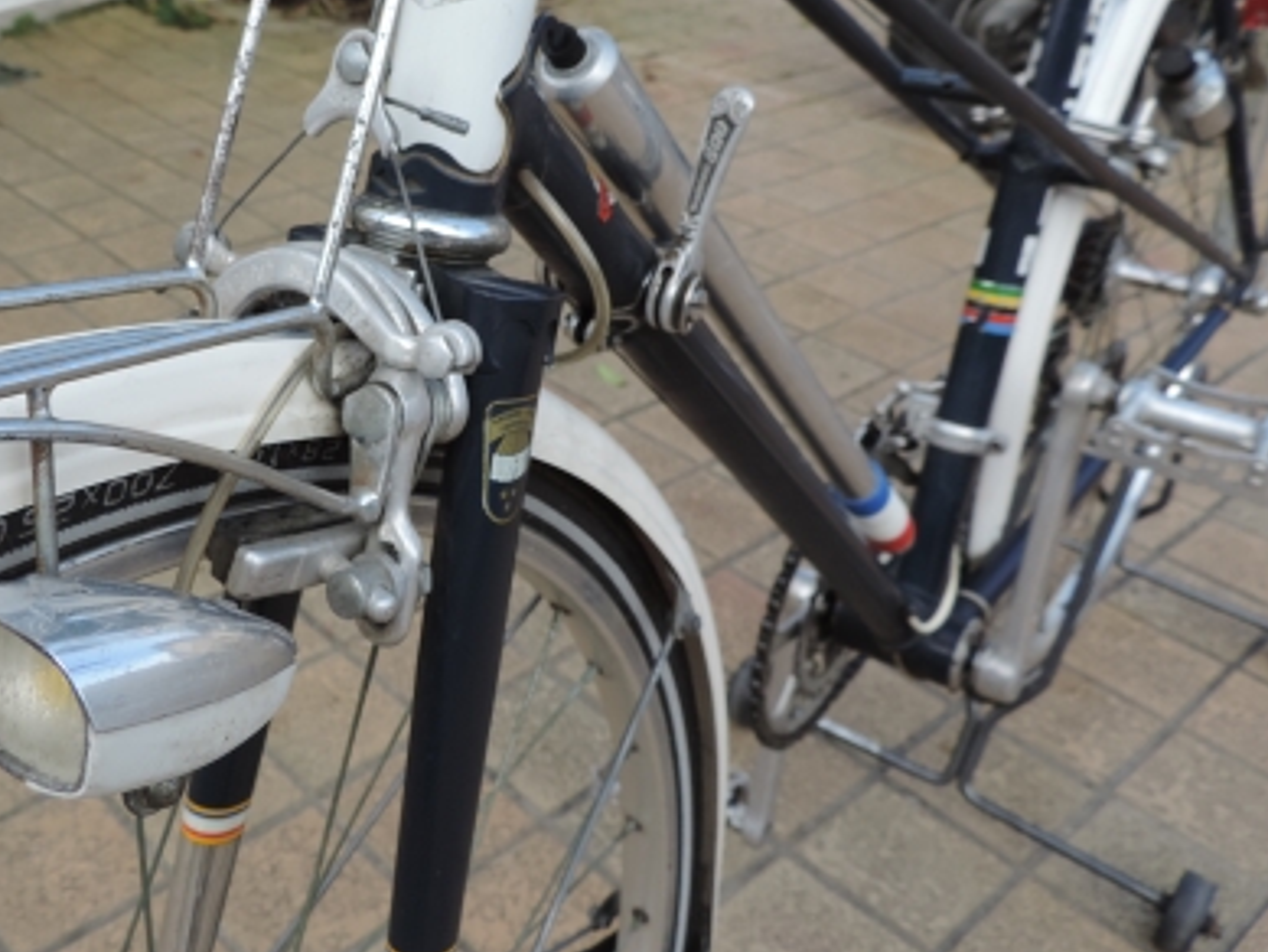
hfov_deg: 48.8
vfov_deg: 38.3
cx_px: 372
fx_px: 1356
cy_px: 326
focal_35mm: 37
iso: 80
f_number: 3
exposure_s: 1/400
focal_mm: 4.3
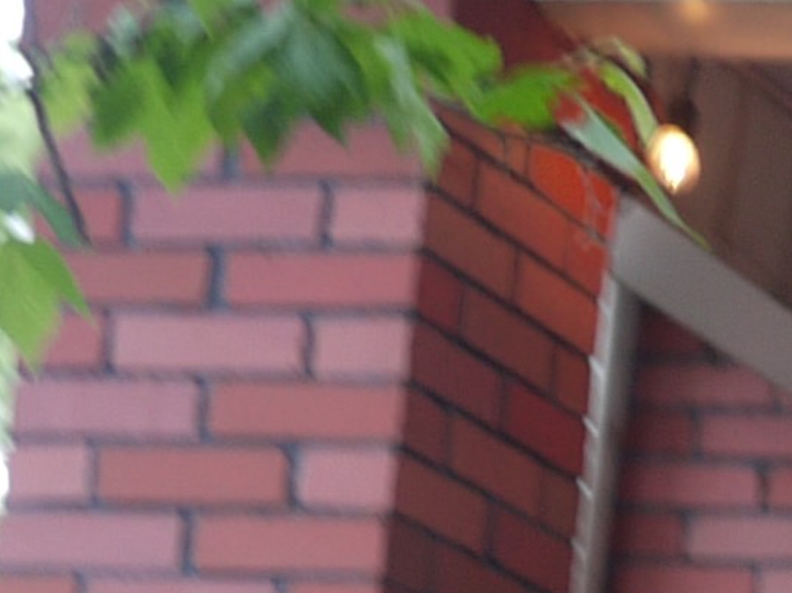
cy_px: 1281
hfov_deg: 6.2
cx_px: 2215
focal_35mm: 296
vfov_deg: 4.9
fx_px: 6768
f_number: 1.7
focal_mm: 20
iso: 100
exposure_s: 1/80
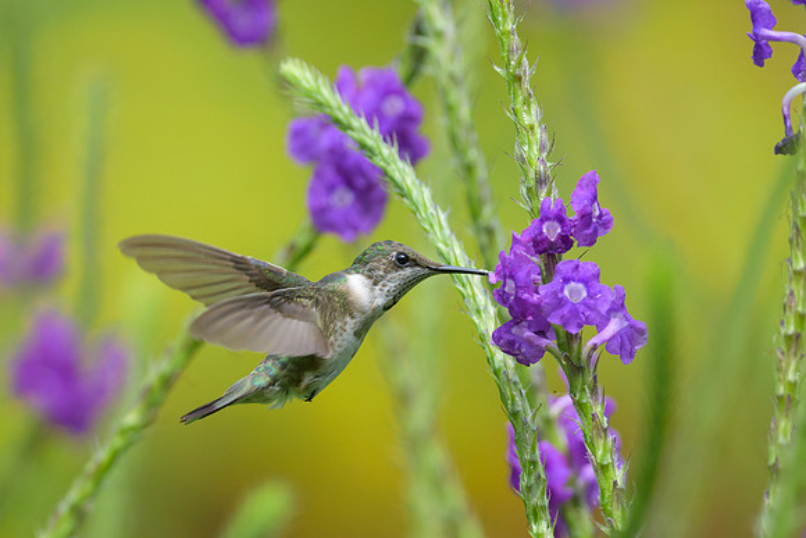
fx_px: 24138
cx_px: 369
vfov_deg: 1.3
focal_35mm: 1078
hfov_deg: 1.9
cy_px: 291
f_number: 5.6
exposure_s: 1/2000
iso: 560
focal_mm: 500
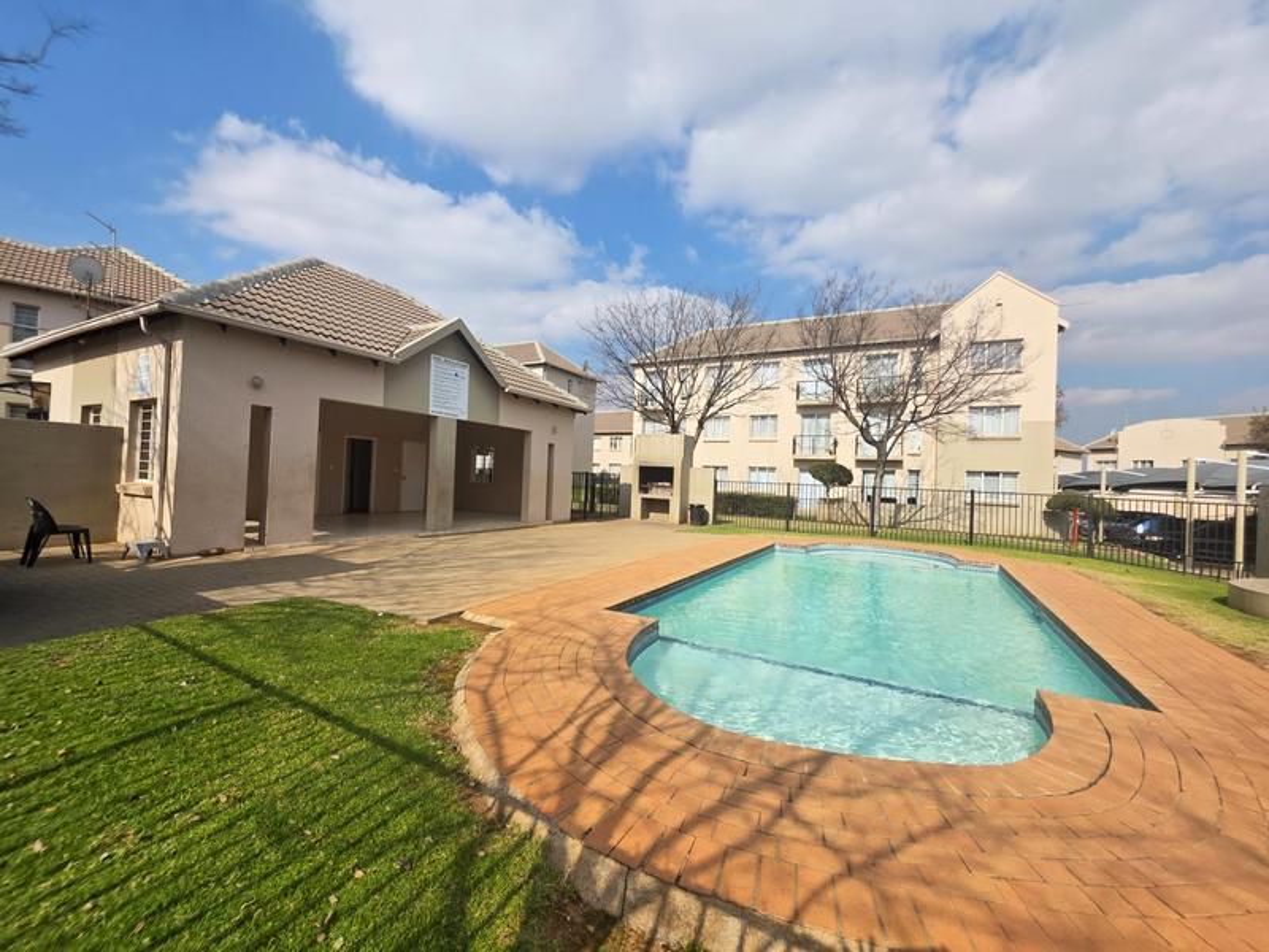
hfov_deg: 106.2
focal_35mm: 13
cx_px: 634
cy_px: 476
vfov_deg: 89.9
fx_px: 477
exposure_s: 1/1925
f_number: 1.9
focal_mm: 2.2
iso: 40
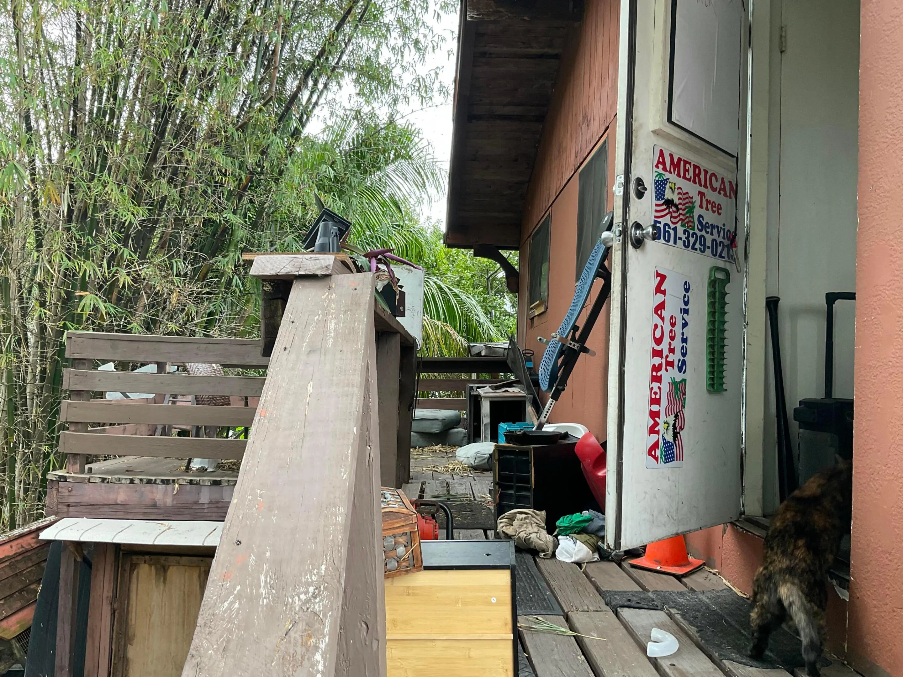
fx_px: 756
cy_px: 338
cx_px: 452
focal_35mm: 29
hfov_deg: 61.7
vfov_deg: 48.2
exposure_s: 1/122
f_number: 1.8
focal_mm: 3
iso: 40
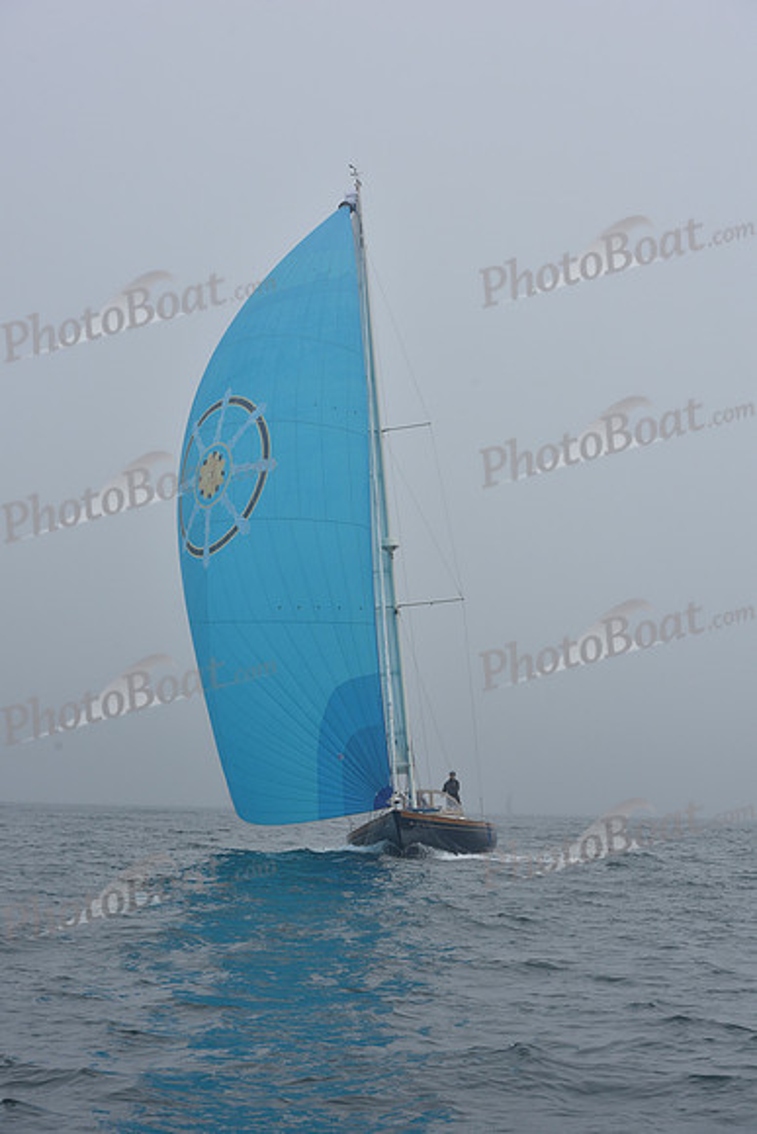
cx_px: 378
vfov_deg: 28.8
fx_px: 2206
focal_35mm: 70
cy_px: 567
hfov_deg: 19.5
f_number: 9
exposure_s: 1/800
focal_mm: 70
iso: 250
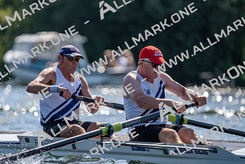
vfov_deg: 2.3
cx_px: 122
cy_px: 82
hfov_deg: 3.5
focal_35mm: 594
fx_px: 4043
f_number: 6.3
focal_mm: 594
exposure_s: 1/2000
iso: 400
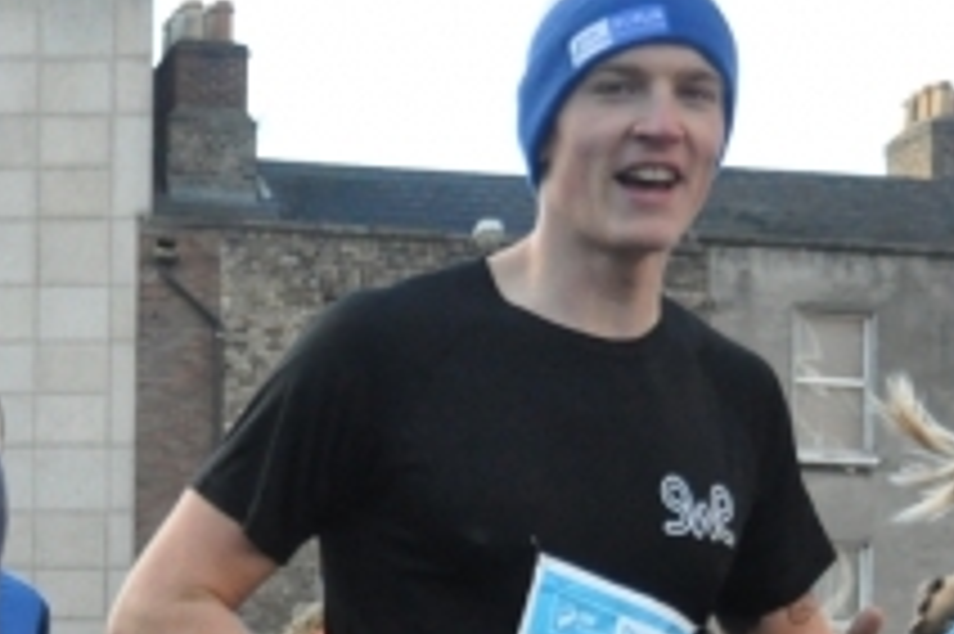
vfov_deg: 9.0
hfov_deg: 13.9
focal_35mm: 147
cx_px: 292
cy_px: 1104
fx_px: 3892
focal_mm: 26
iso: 2000
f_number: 4
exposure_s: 1/2000
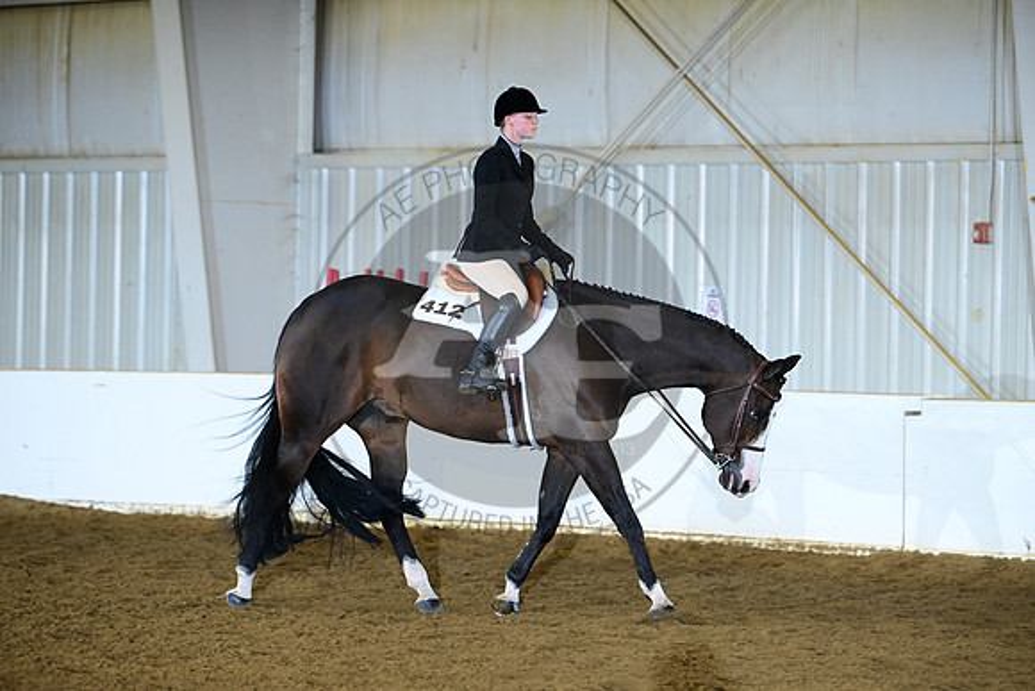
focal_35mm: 200
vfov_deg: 6.9
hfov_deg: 10.3
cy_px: 346
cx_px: 518
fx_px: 5751
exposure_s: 1/200
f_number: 4.5
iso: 2500
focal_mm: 200
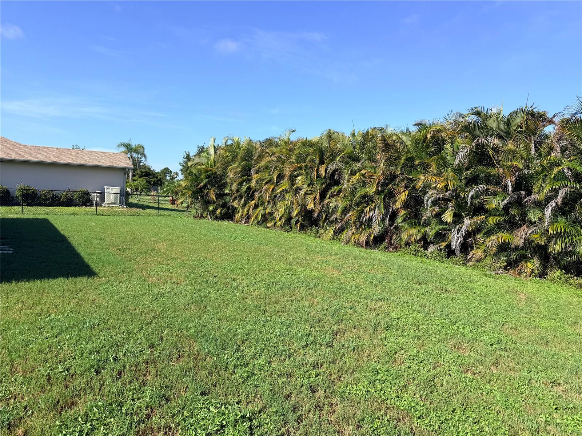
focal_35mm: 24
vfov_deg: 56.8
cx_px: 291
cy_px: 218
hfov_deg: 71.6
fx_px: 404
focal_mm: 6.76
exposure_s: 1/3759
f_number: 1.78
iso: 80
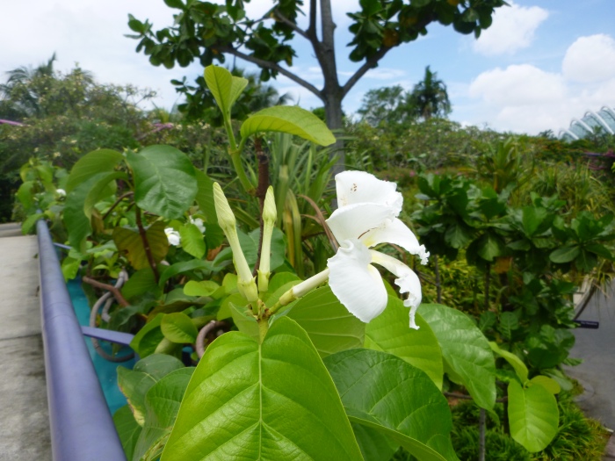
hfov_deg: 69.4
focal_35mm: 25
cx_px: 308
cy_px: 230
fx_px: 444
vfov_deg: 54.9
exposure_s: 1/500
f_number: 3.9
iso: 100
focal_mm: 4.5
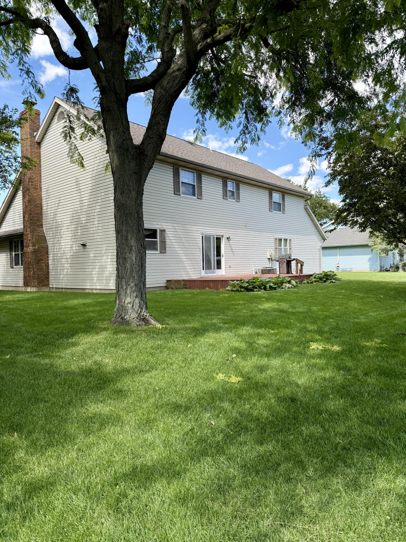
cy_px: 271
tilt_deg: +0.5
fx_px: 375
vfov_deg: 71.6
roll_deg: +0.7
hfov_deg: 56.8
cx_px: 203
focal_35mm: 24
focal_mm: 6.76
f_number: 1.78
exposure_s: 1/1689
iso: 100
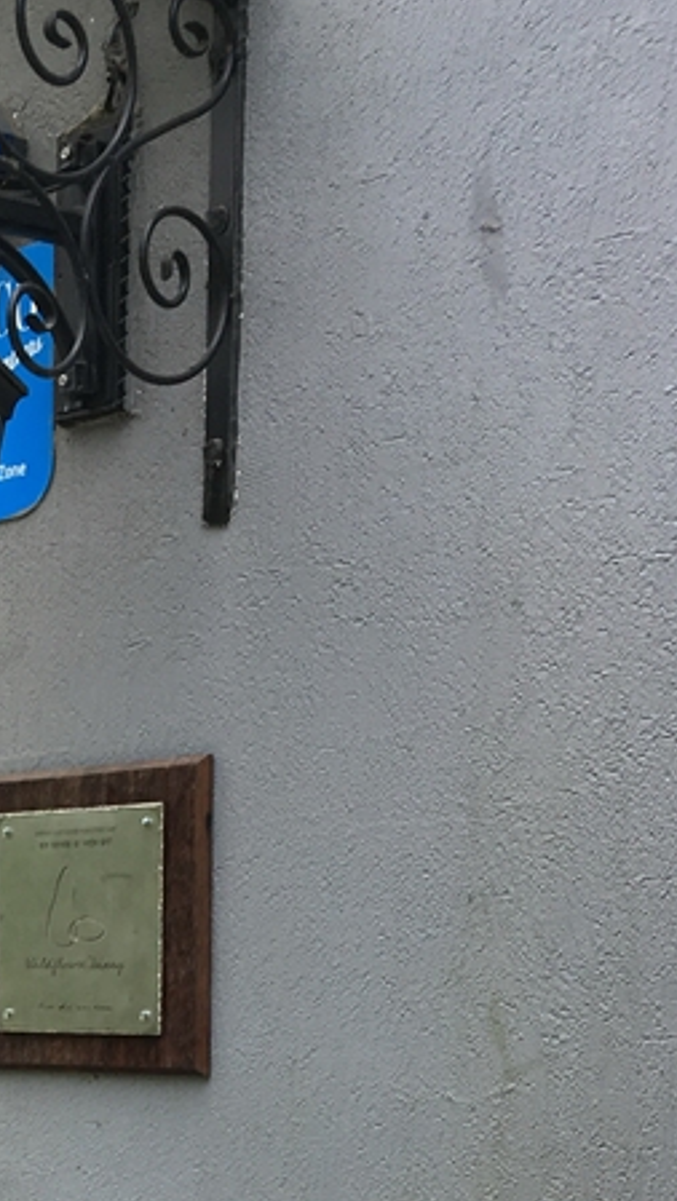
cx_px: -316
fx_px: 2390
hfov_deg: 15.0
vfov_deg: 26.1
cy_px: 1315
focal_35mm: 75
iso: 25
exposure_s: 1/346
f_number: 2.2
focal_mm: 4.15
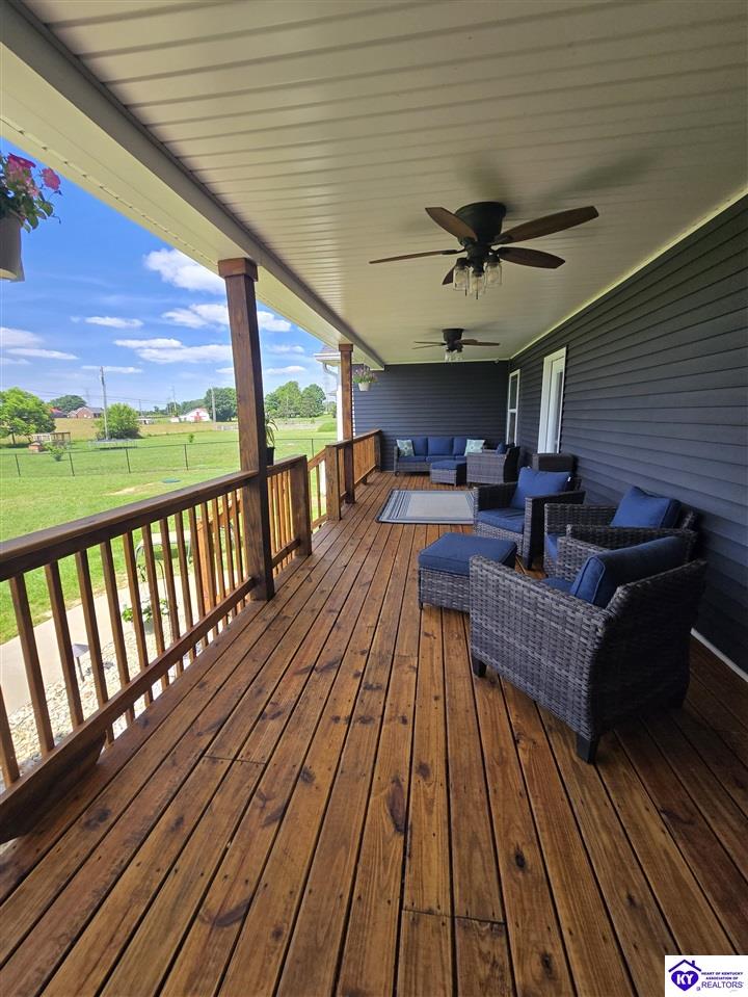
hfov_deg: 90.0
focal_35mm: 13
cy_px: 498
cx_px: 374
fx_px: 374
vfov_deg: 106.2
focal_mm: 2.2
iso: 50
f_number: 2.2
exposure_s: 1/788
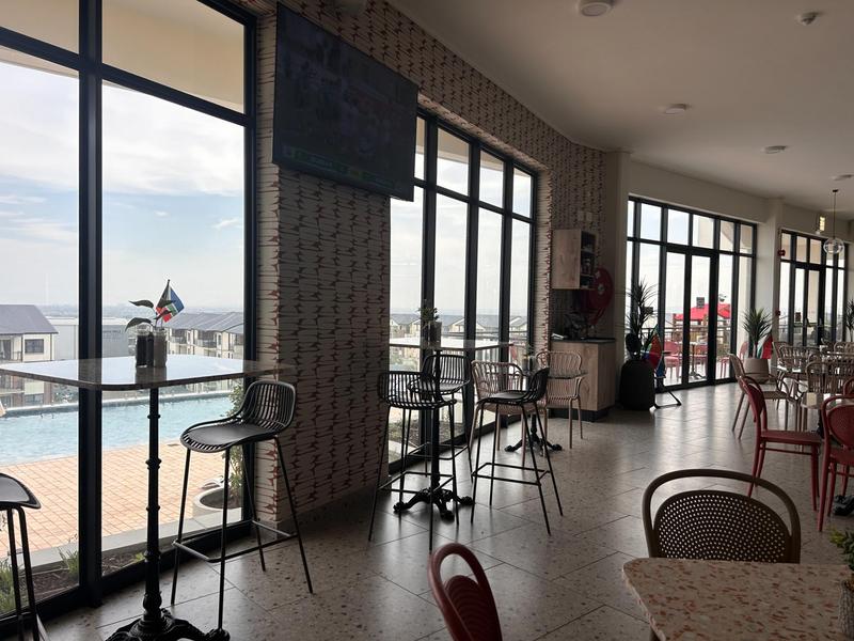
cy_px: 320
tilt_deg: -1.7
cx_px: 427
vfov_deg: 53.1
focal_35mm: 26
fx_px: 641
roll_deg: -0.4
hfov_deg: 67.3
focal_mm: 5.7
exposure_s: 1/1808
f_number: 1.5
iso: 50
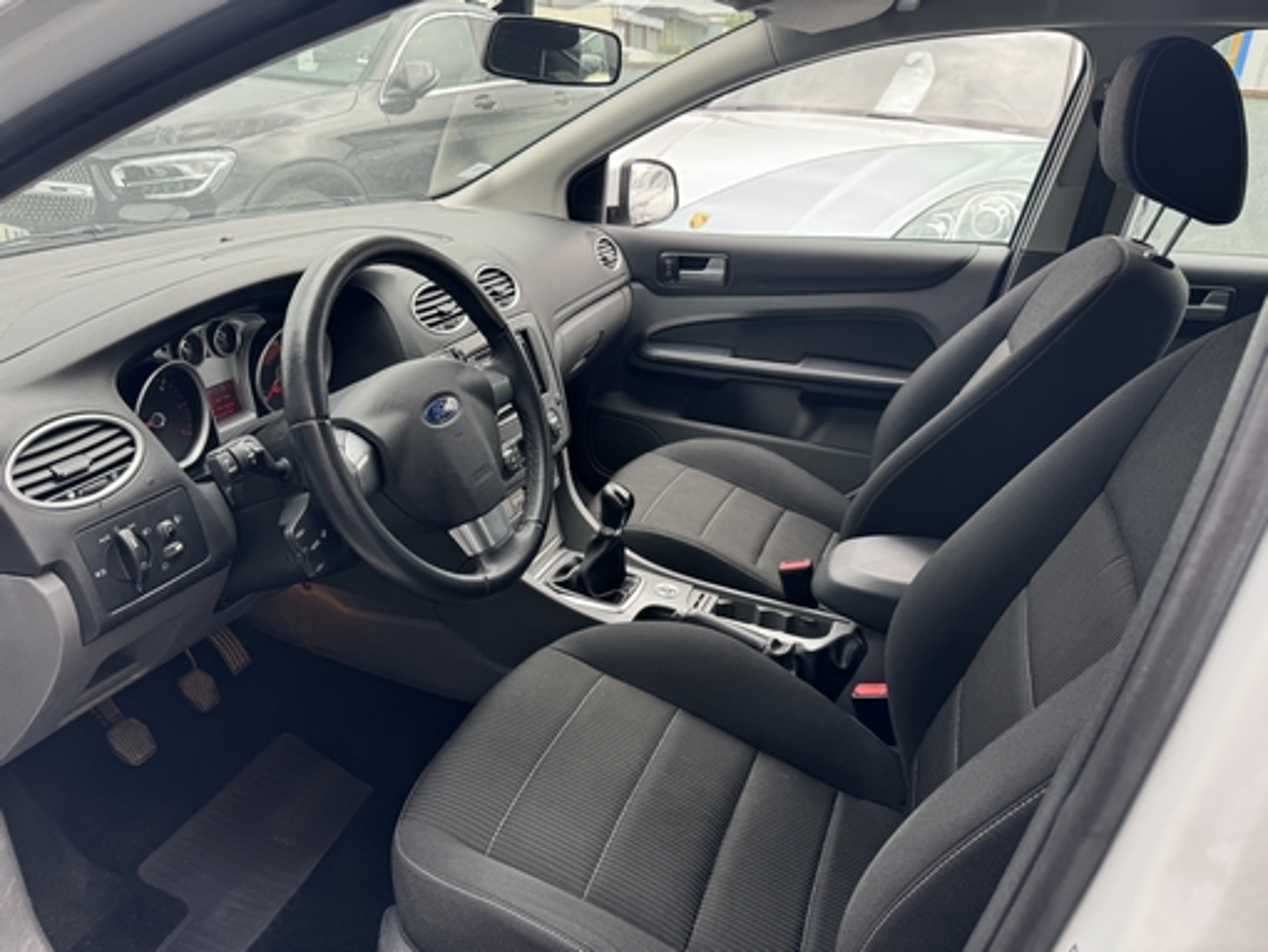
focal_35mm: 24
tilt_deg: -23.5
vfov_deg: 56.9
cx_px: 634
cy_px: 476
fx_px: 880
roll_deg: -1.9
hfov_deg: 71.6
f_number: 1.78
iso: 50
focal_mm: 6.76
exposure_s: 1/121
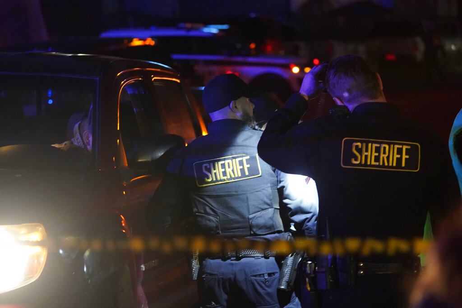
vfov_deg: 11.0
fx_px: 1604
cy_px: 154
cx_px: 231
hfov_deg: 16.4
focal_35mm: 125
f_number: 5
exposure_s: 1/60
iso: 12800
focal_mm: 125
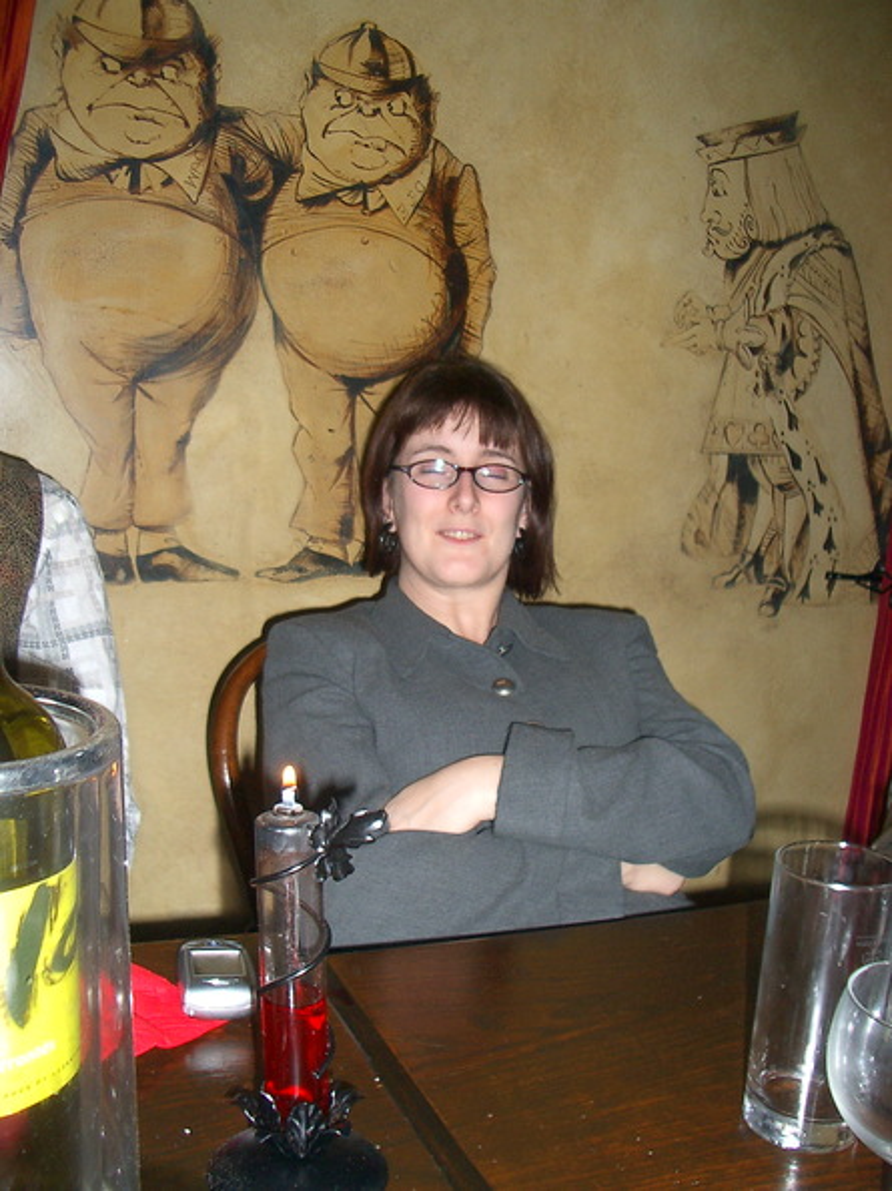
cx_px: 446
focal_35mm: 35
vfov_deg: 52.6
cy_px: 596
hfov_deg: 40.7
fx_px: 1203
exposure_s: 1/40
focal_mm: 5.8
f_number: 2.6
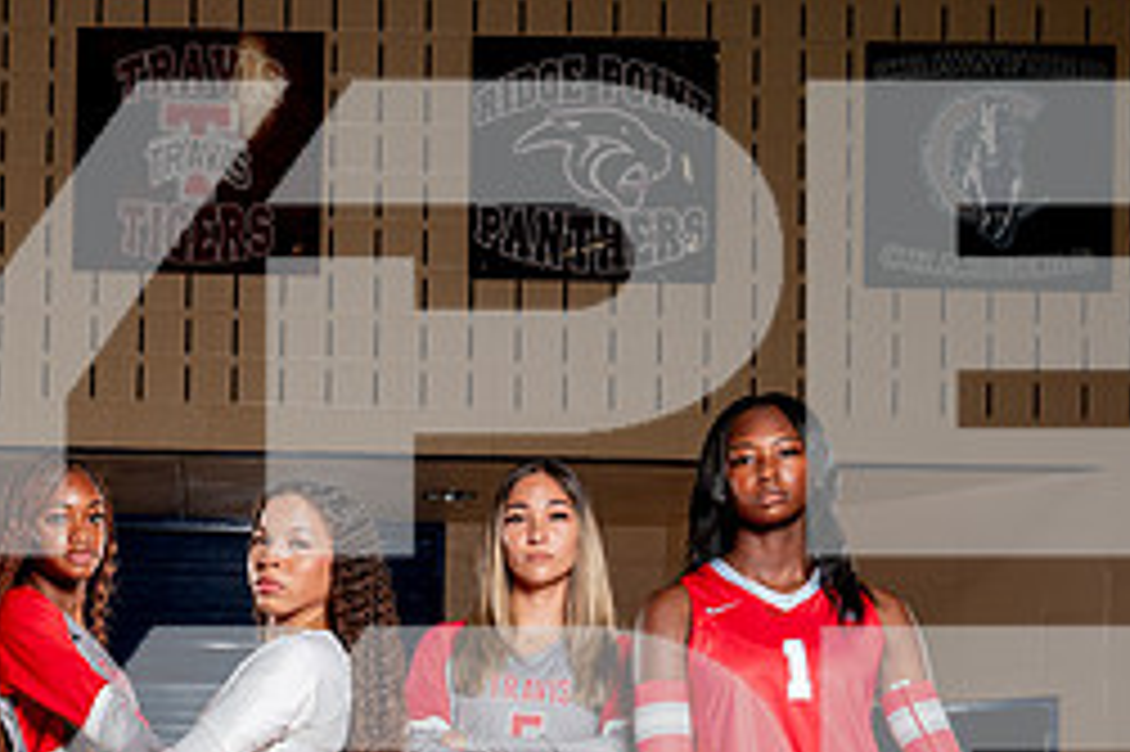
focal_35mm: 81
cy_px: 867
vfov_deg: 16.2
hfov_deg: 24.6
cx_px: 194
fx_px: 2541
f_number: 5.6
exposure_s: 1/250
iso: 200
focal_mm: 35
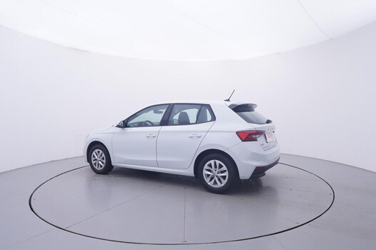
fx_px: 246
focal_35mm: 24
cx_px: 196
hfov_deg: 74.9
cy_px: 127
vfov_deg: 54.0
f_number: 5
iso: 200
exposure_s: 1/80
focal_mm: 15
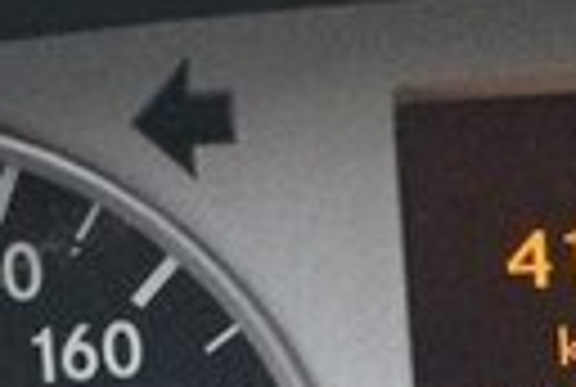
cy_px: 632
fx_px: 2486
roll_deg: +1.7
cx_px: 292
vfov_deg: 8.6
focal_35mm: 155
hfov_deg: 13.2
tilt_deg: -22.0
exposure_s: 1/33
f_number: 2.2
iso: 200
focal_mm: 4.15
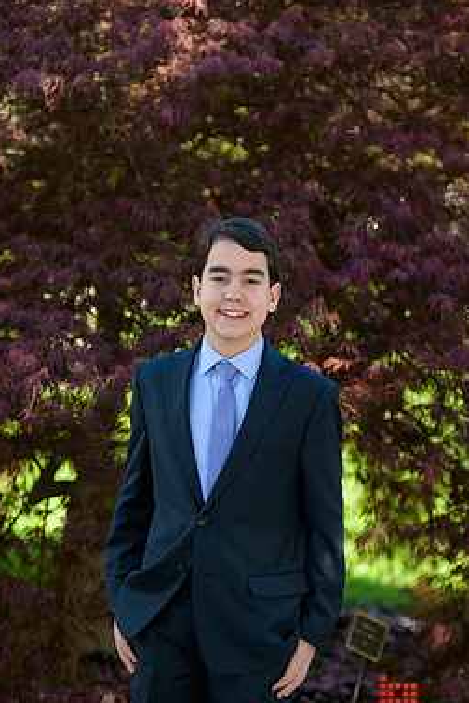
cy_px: 352
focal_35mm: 119
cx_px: 231
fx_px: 2325
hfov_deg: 11.5
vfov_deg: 17.2
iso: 400
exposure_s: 1/1600
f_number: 3.2
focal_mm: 100
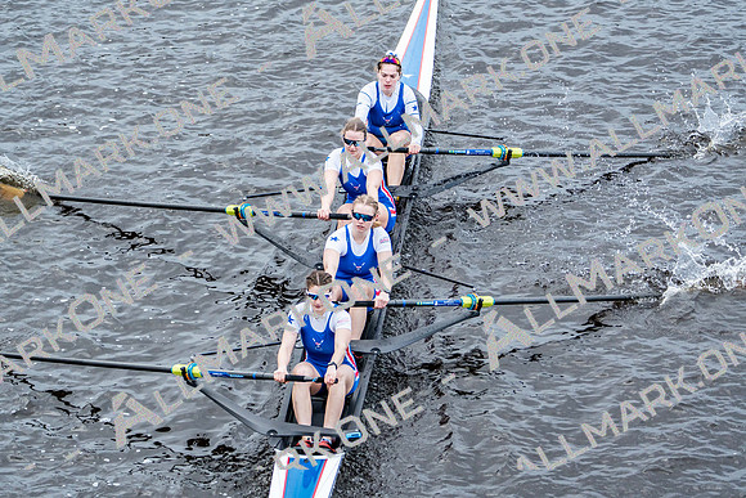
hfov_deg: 9.1
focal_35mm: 225
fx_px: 4663
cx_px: 373
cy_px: 249
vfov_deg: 6.1
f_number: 5.6
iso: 1600
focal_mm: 225
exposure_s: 1/1250
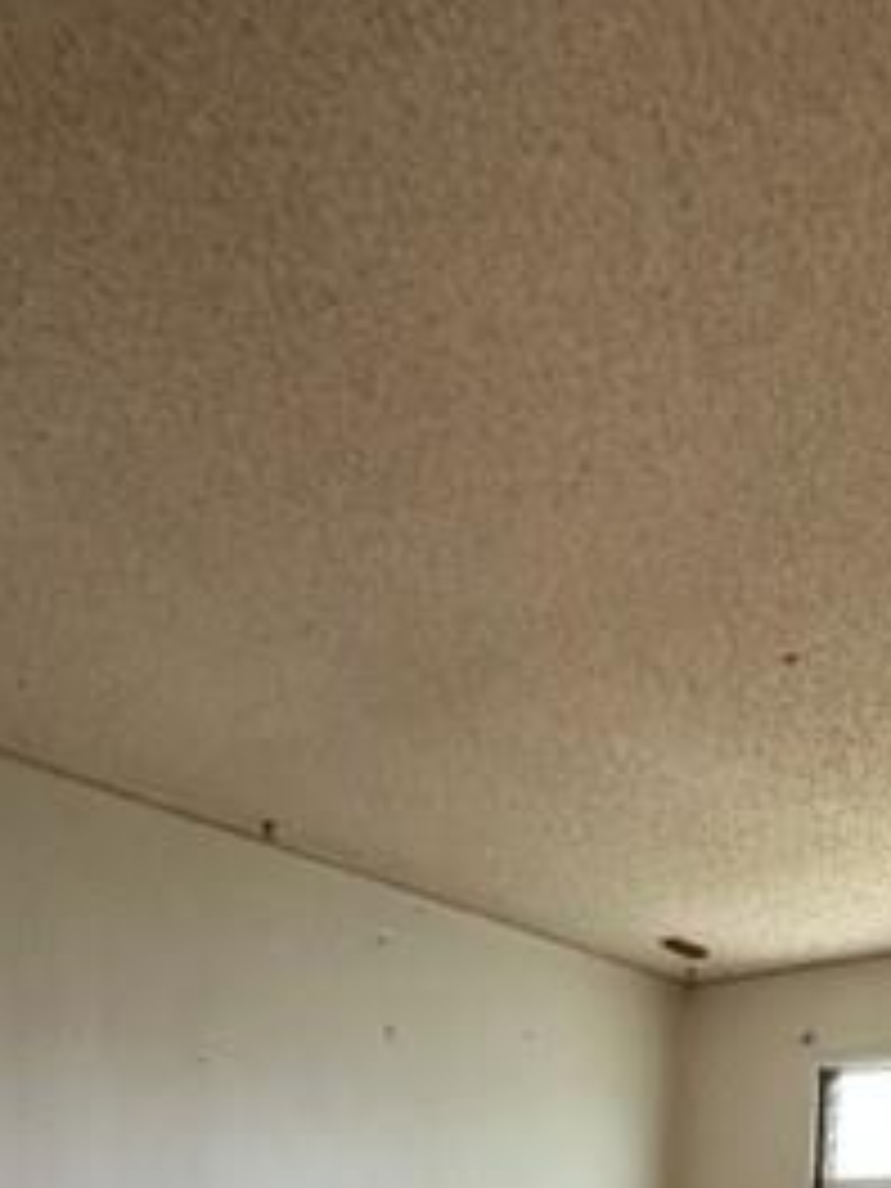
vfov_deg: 40.3
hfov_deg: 39.3
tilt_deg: -6.0
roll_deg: -3.9
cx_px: 774
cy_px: 1386
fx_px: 1167
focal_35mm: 34
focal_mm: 2.22
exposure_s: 1/60
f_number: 2.2
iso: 400
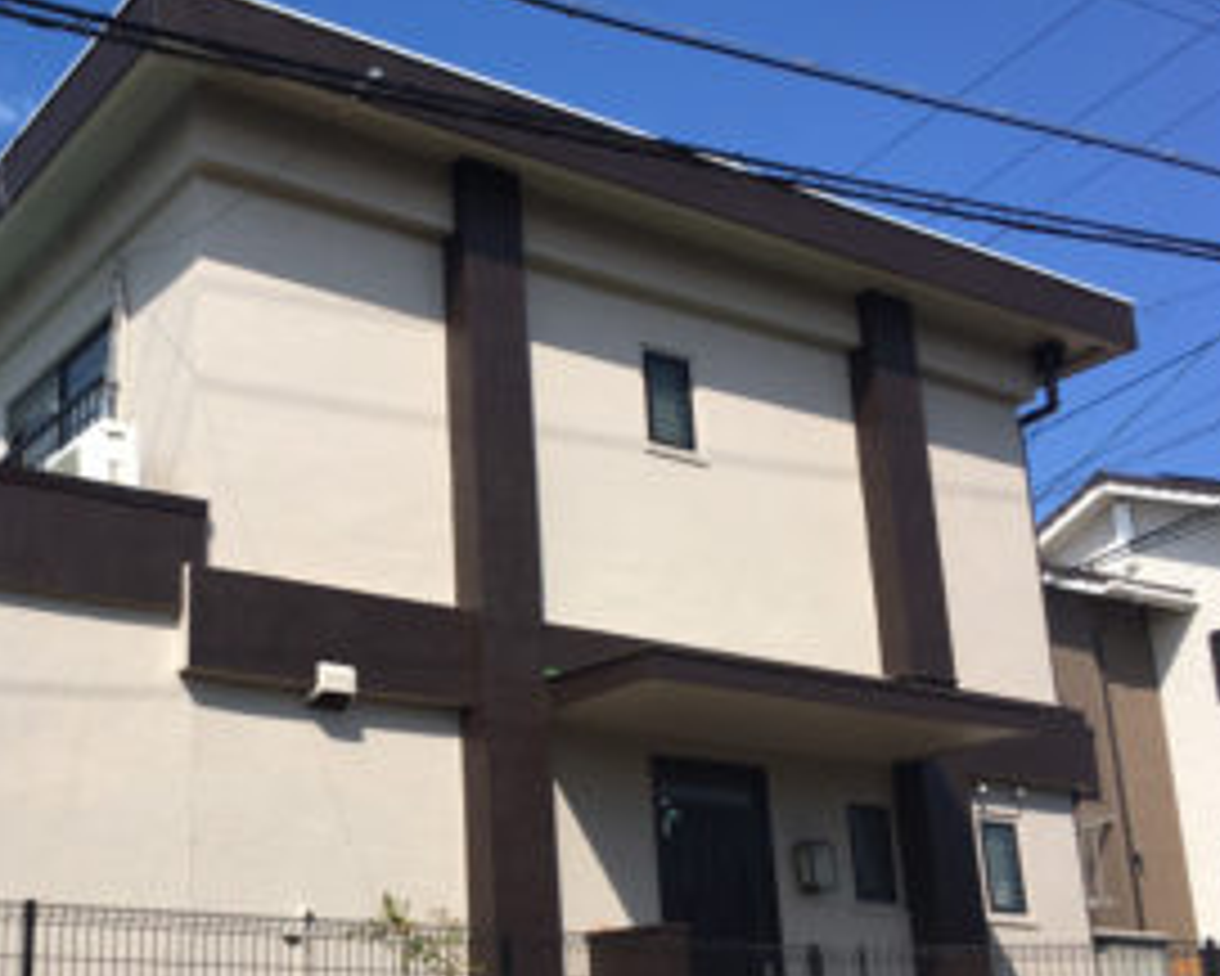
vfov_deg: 32.0
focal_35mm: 47
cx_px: 284
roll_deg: +0.0
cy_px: 598
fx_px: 1698
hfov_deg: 38.4
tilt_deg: +17.7
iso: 25
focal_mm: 4.15
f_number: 2.2
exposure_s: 1/1399
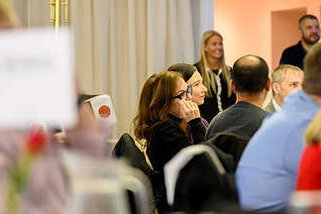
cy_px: 97
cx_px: 221
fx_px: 1756
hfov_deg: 10.4
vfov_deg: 7.0
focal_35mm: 197
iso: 12800
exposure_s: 1/200
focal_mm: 110
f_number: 2.8
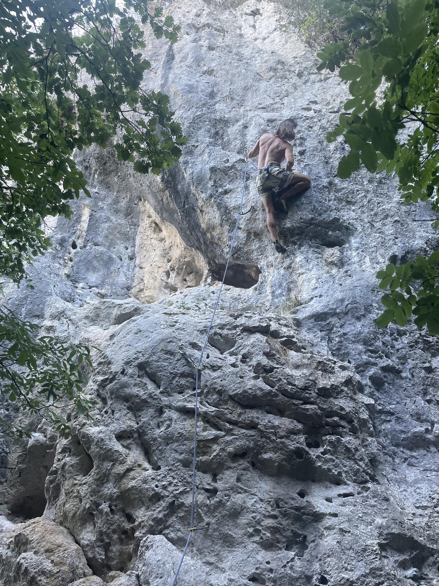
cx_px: 220
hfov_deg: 53.1
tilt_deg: +37.6
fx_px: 440
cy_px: 293
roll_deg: -7.3
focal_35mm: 26
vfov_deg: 67.3
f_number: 1.6
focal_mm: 4.2
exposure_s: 1/121
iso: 100
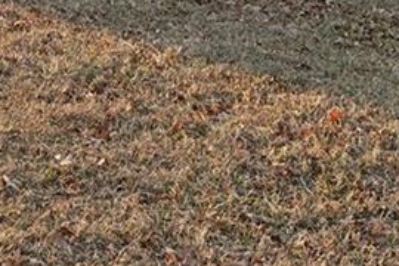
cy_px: -210
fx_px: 1219
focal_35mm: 110
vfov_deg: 11.6
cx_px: 24
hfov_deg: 18.2
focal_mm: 29
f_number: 13
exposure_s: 1/60
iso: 500
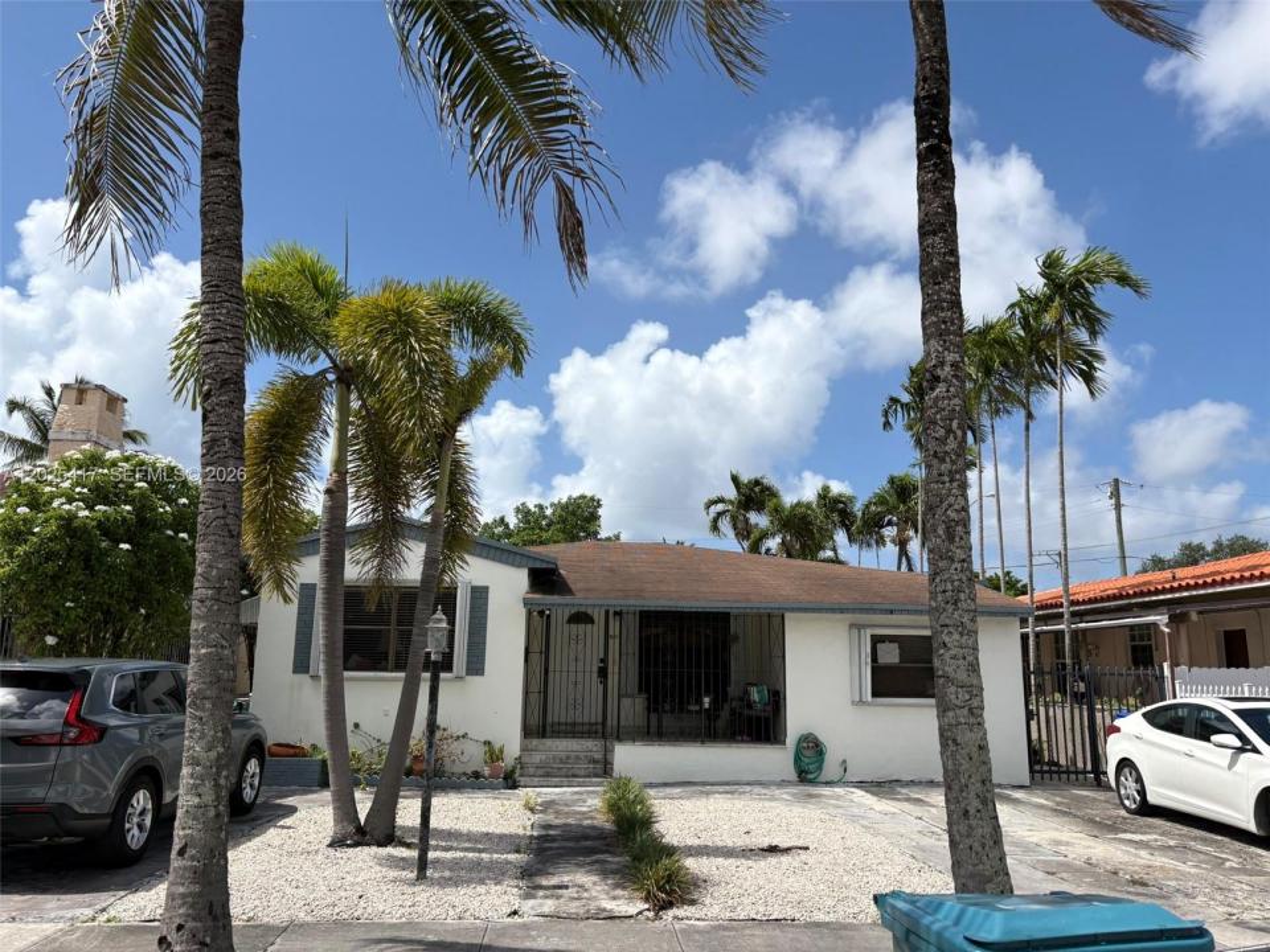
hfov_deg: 67.3
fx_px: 954
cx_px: 635
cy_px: 476
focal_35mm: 26
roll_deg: -0.5
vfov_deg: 53.1
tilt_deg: +12.3
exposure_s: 1/5348
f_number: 1.6
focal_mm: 5.96
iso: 50
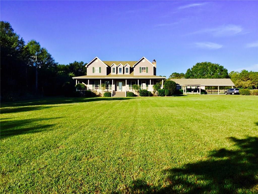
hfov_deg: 58.4
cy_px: 97
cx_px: 129
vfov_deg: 45.4
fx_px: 231
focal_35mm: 31
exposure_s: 1/1072
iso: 25
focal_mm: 3.3
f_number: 2.4
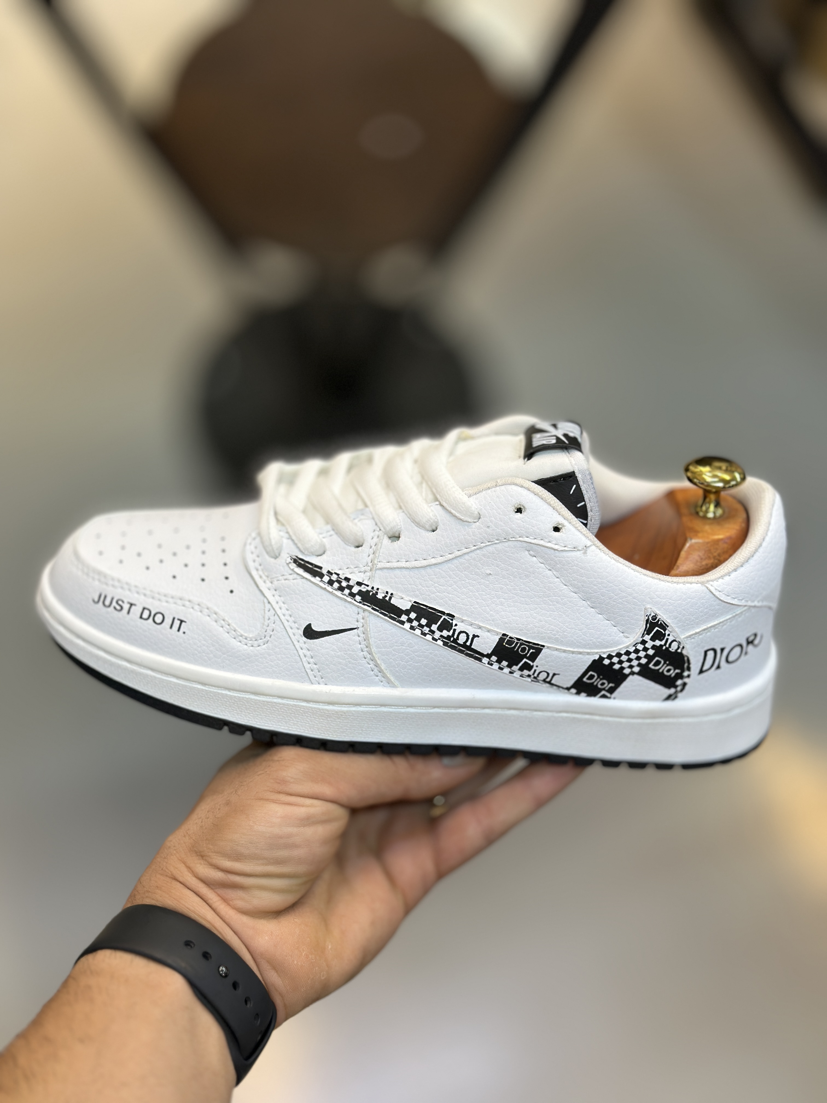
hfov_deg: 30.3
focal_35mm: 48
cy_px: 552
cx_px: 414
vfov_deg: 39.7
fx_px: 1529
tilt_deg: -60.6
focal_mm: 6.86
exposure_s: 1/162
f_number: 1.78
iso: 64
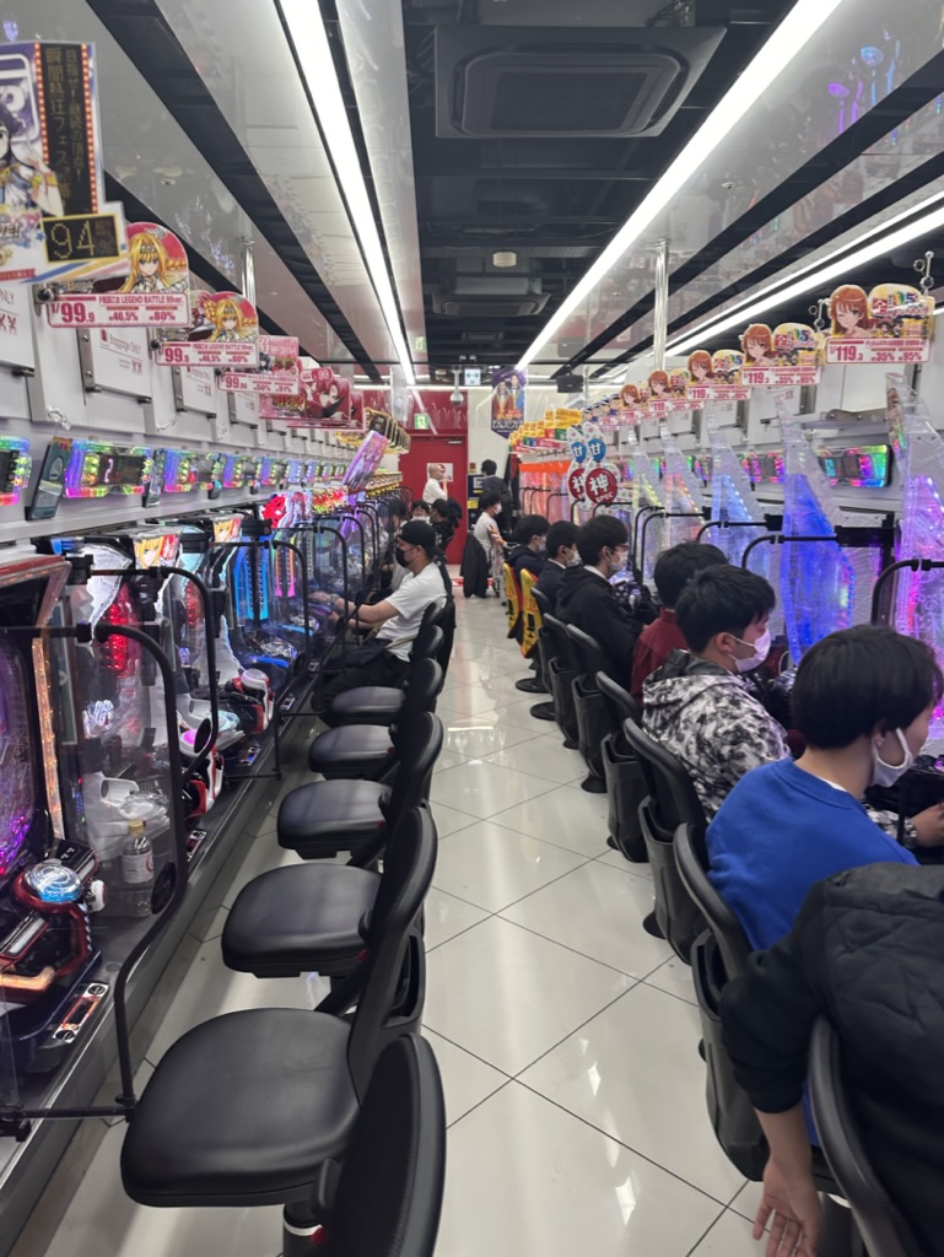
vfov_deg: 71.6
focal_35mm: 24
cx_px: 472
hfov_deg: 56.9
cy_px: 628
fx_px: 872
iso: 80
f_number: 1.78
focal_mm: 6.86
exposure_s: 1/100
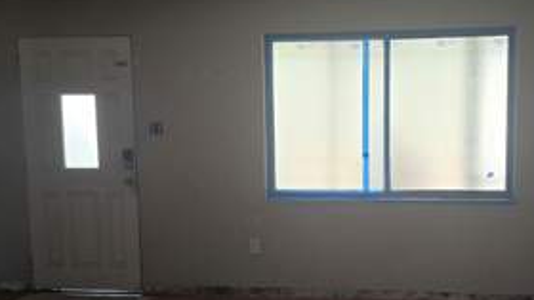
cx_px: 326
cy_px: 164
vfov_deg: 27.6
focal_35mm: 43
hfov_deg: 47.1
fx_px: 608
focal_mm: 6.3
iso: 320
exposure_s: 1/120
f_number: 1.7
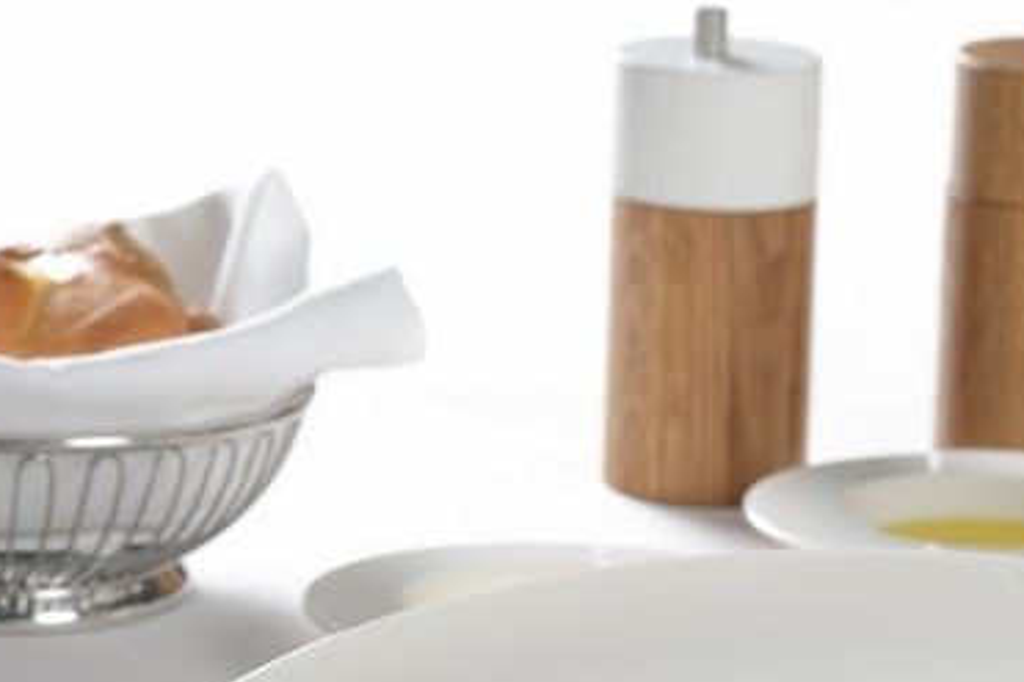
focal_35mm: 237
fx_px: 6738
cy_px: 623
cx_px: 845
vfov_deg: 5.8
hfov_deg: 8.7
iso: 100
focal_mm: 110
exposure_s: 1/80
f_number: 13
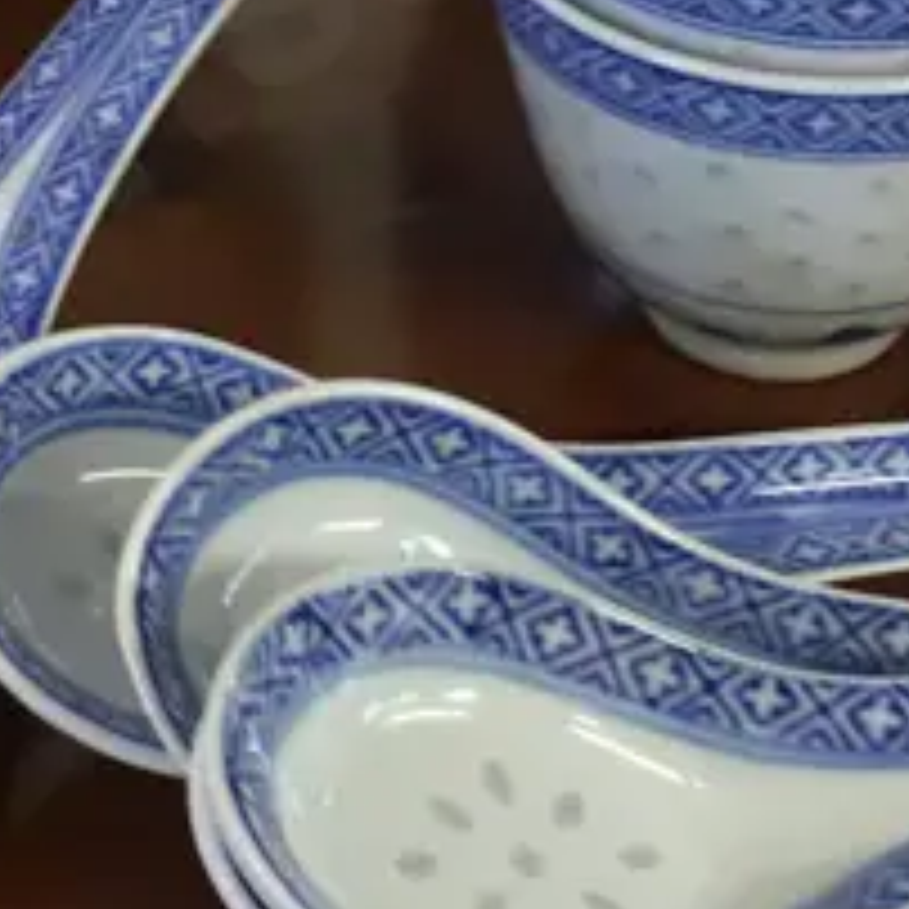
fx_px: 3862
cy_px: 32
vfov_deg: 13.3
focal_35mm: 130
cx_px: 220
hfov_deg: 13.4
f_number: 2.2
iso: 40
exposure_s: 1/17
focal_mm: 4.15
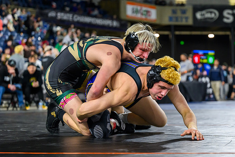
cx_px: 157
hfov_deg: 20.6
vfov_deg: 13.9
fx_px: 645
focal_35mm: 99
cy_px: 85
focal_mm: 70
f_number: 2.8
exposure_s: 1/800
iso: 2500
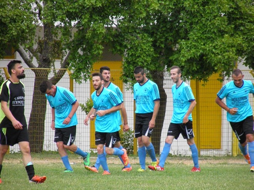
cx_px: 127
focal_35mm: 653
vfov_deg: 2.3
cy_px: 95
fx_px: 4791
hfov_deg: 3.0
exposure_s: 1/500
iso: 500
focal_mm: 117.2
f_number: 5.1
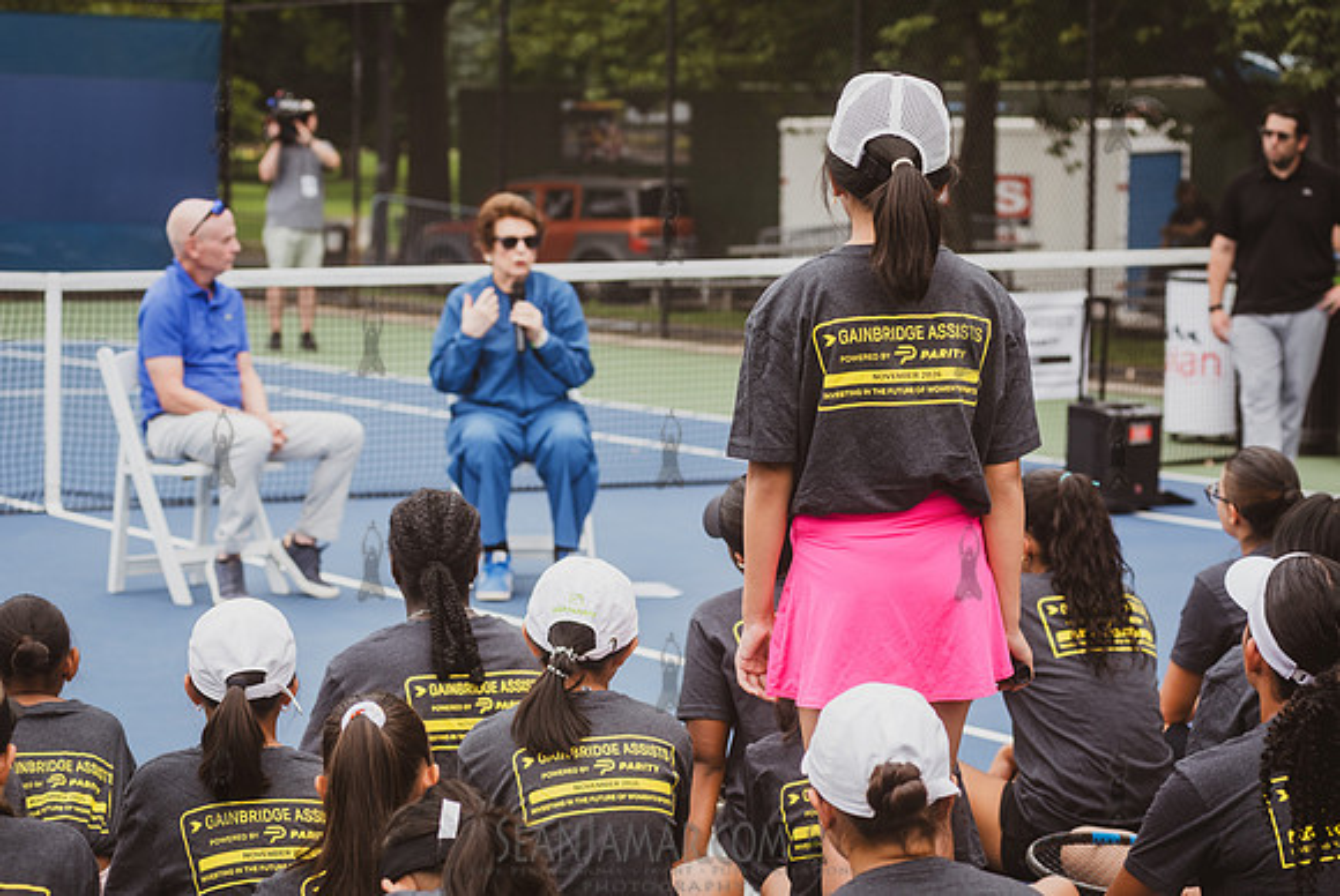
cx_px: 694
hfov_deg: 24.5
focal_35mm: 83
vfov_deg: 16.5
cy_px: 463
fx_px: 3085
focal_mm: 80
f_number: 4.5
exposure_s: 1/200
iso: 200
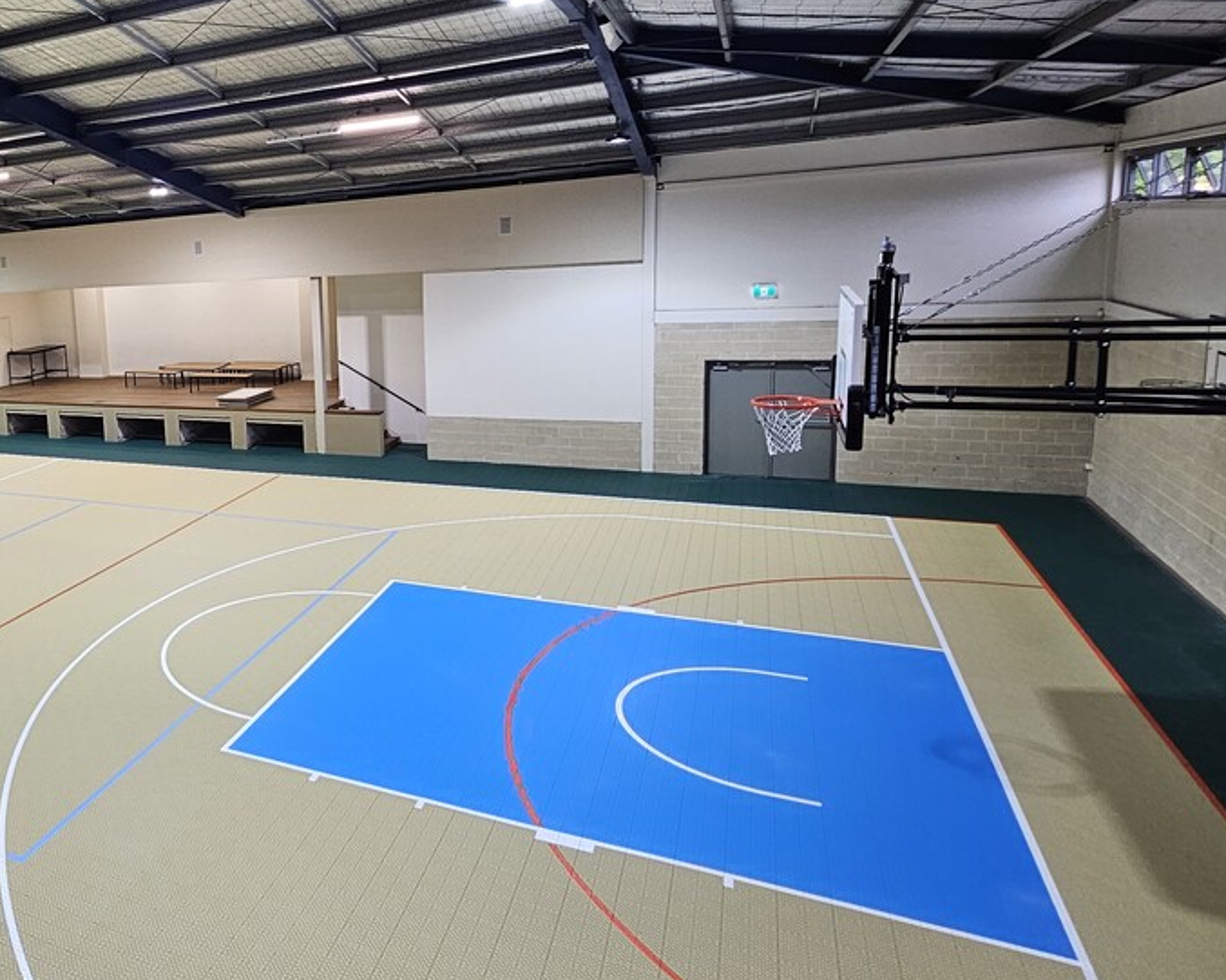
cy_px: 380
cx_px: 141
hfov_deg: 60.5
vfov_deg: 58.2
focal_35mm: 24
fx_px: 870
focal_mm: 2.2
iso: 125
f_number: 2.2
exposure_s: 1/50
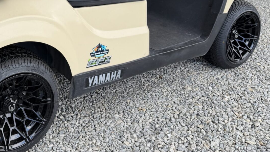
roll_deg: -1.1
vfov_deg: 24.0
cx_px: 42
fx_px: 337
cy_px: -11
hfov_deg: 41.2
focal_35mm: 47
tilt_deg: -15.0
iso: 80
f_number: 1.78
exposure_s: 1/689
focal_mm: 6.76
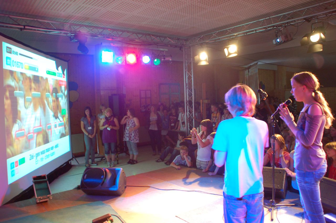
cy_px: 112
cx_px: 168
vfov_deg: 47.8
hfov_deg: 67.4
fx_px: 252
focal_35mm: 27
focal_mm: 18
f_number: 3.5
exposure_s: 1/10
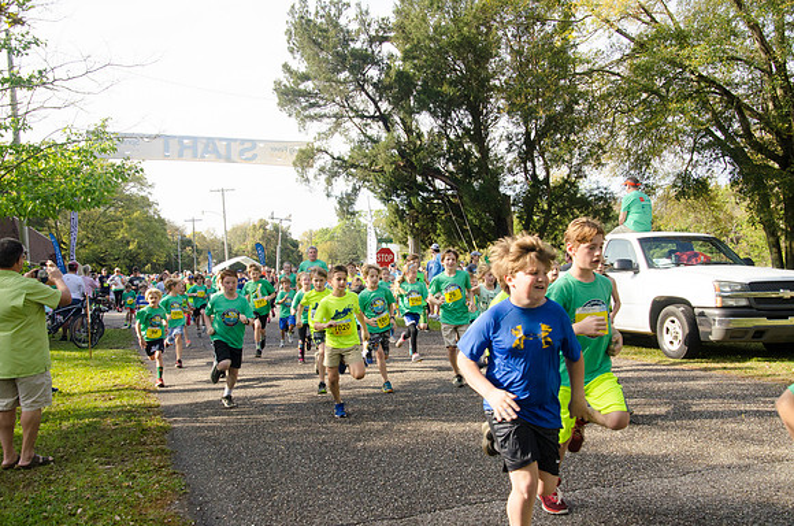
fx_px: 726
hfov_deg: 57.3
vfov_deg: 39.8
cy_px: 263
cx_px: 397
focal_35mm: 33
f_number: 9
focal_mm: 22
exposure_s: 1/640
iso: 640
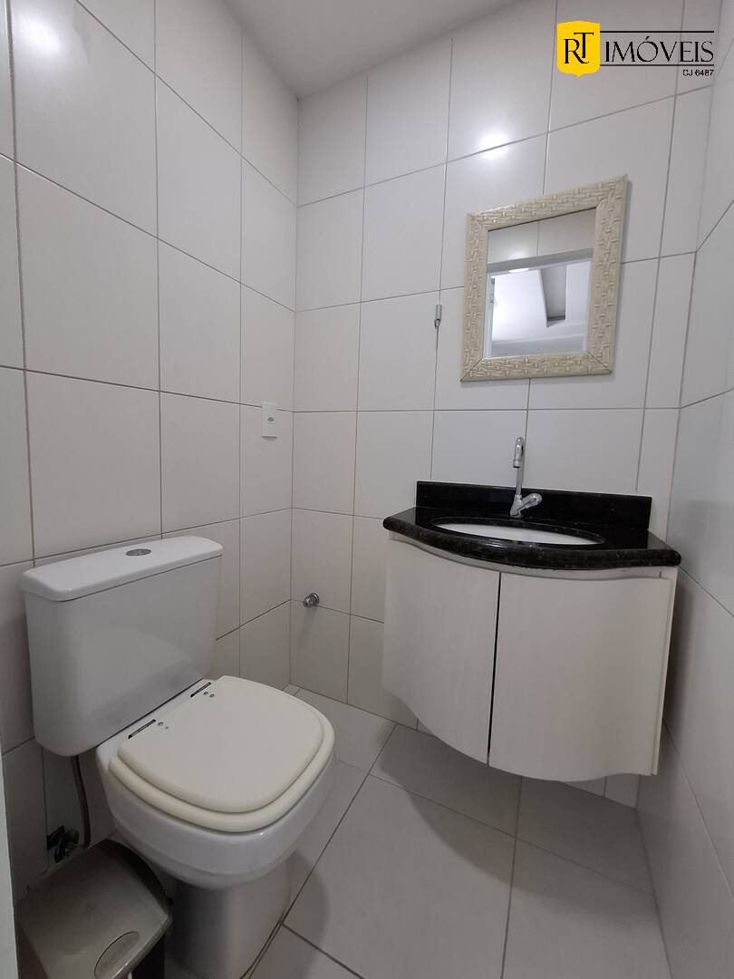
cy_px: 490
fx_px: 368
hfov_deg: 89.9
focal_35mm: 13
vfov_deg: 106.2
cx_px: 367
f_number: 2.2
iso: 100
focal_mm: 1.74
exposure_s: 1/40
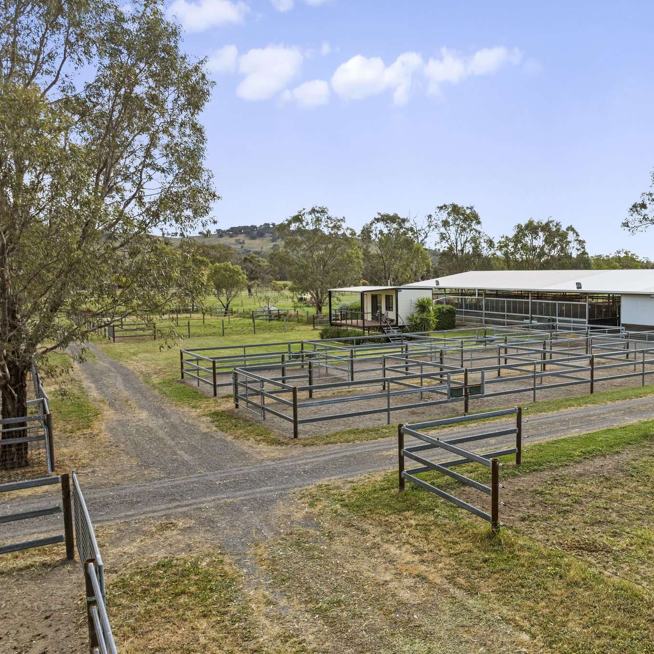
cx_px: 451
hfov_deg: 52.7
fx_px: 641
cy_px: 327
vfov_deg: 54.0
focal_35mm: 30
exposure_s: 1/3200
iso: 410
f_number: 2.8
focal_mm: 12.29
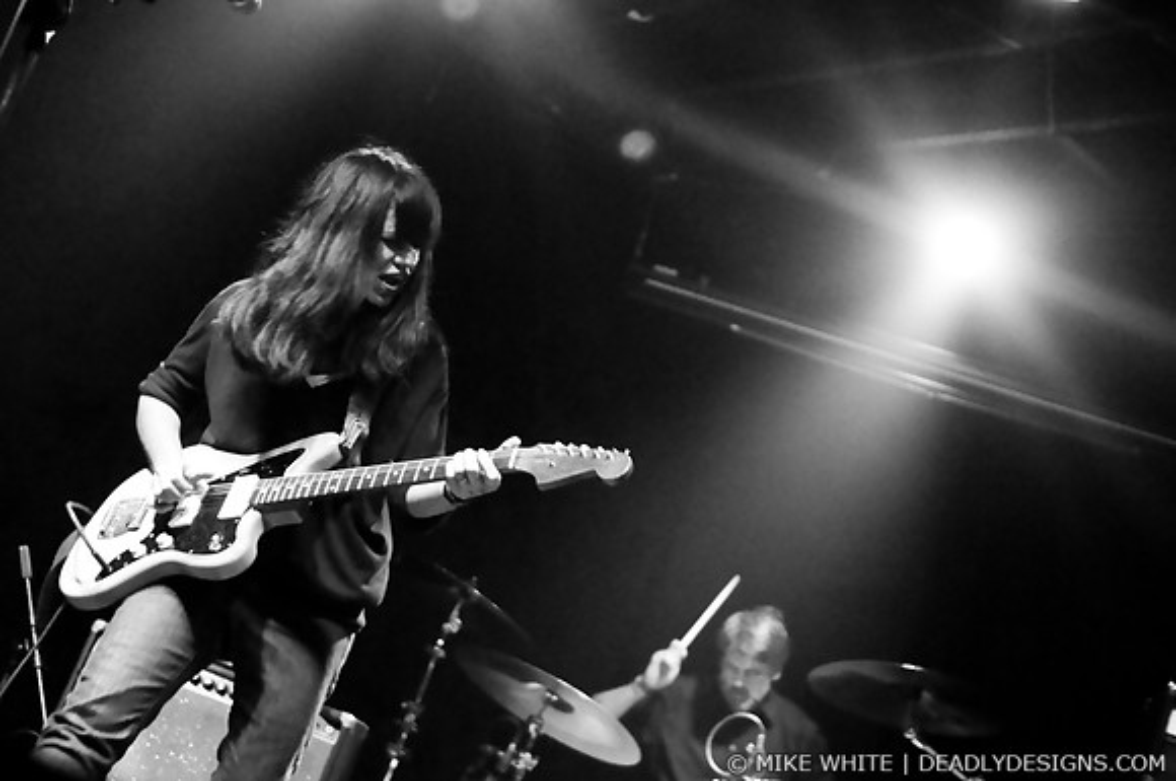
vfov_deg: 29.8
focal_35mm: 45
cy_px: 390
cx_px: 588
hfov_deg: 43.7
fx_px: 1468
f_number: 1.8
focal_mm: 30
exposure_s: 1/100
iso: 1000
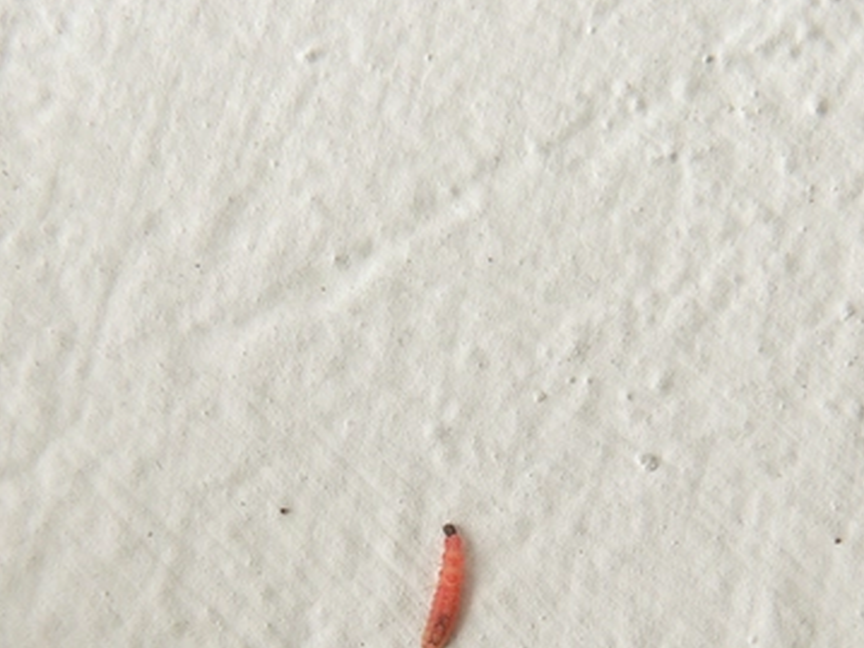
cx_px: 421
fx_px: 3294
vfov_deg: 11.2
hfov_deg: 14.9
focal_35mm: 132
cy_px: 573
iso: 100
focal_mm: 12.3
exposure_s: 1/60
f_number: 4
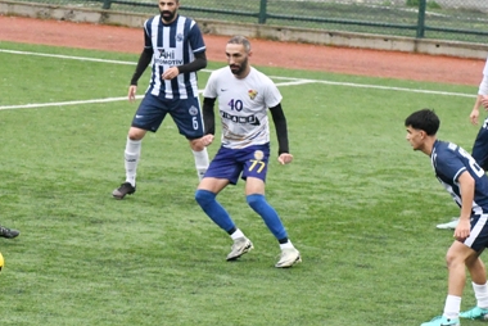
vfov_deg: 3.3
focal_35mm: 416
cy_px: 166
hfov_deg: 5.0
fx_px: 5643
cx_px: 193
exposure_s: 1/5000
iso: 12800
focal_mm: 165
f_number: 9
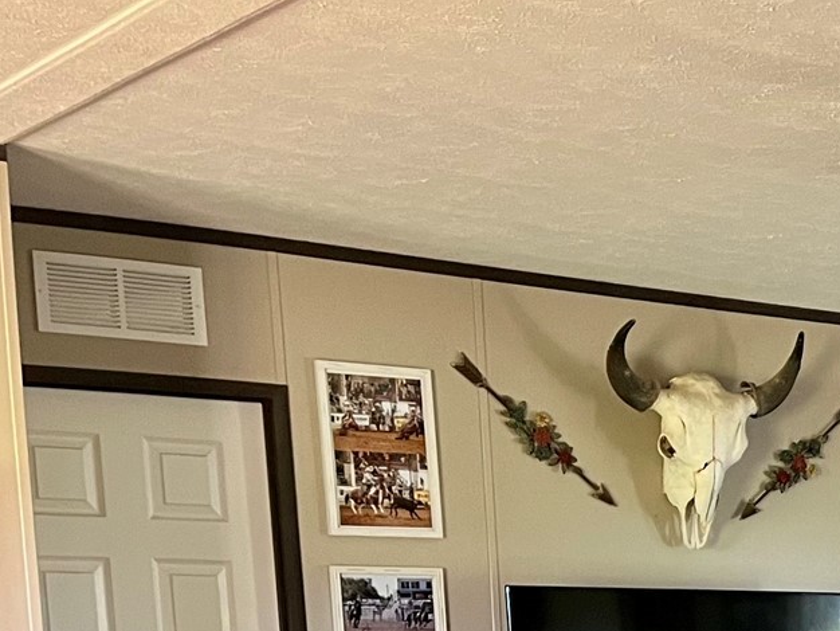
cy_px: 963
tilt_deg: -9.9
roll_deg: -0.8
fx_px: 2063
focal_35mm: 85
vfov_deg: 15.9
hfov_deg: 20.0
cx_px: 1245
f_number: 1.6
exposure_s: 1/60
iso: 250
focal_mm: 5.1
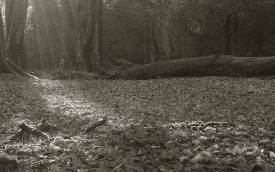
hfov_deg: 13.1
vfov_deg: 8.4
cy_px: -36
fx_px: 1155
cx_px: -98
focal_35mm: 154
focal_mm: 34.2
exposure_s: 1/105
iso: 10000
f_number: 11
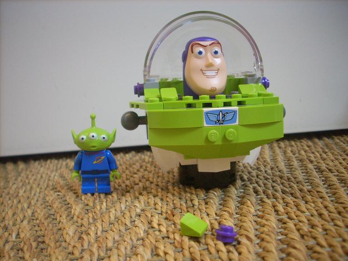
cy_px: 130
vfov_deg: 38.7
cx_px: 174
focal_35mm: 37
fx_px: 372
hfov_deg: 50.1
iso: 200
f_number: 2.8
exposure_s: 1/4.6
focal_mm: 6.2
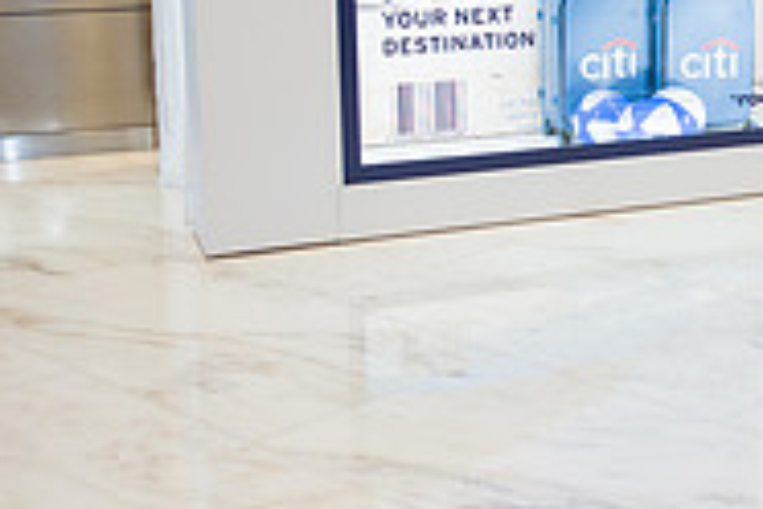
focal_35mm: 75
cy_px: 33
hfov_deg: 24.7
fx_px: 1589
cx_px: 882
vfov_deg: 17.8
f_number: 3.2
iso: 400
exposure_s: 1/200
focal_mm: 24
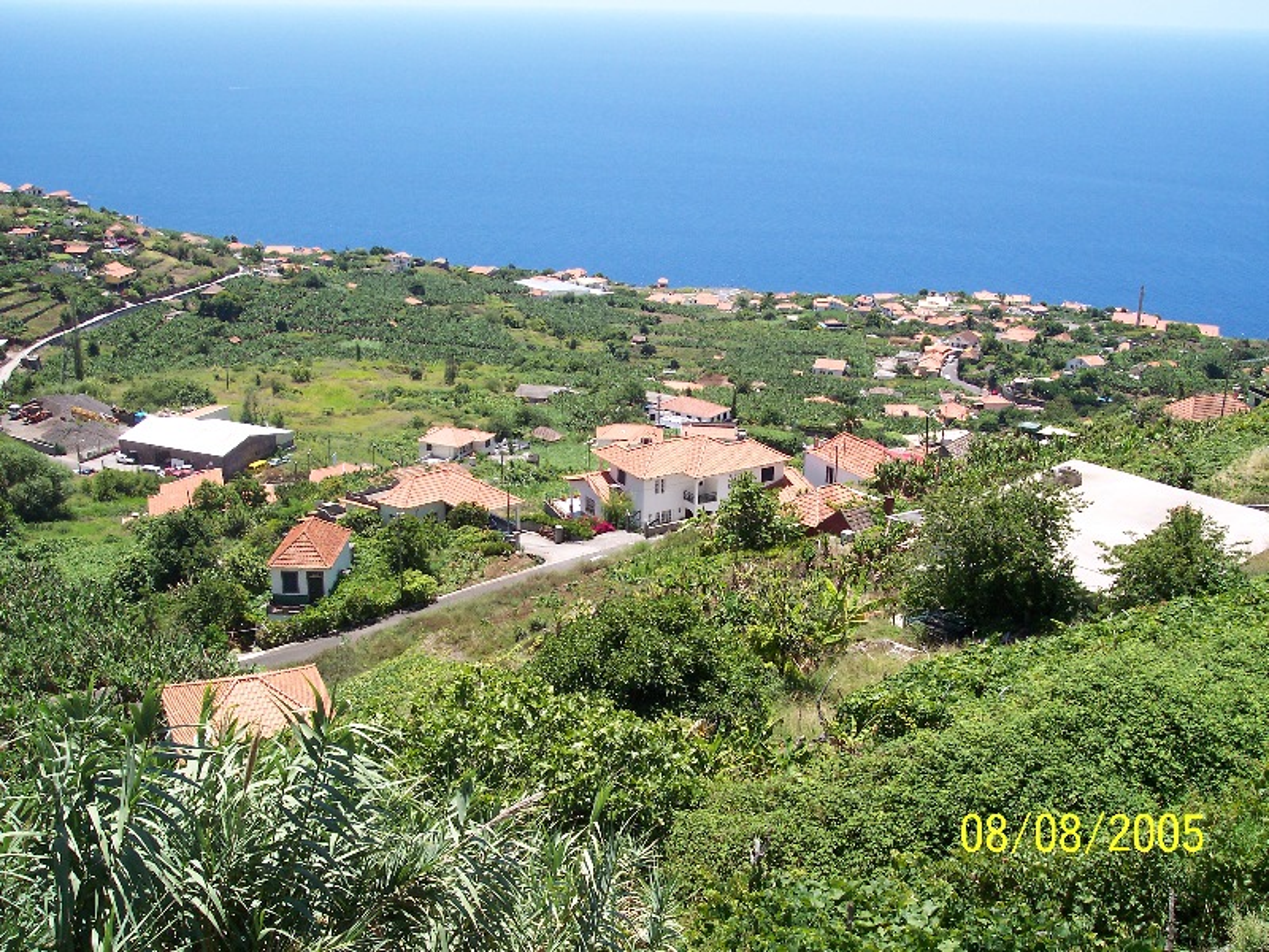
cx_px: 634
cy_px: 476
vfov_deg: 37.7
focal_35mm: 38
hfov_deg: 49.0
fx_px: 1393
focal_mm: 8
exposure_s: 1/500
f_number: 4.8
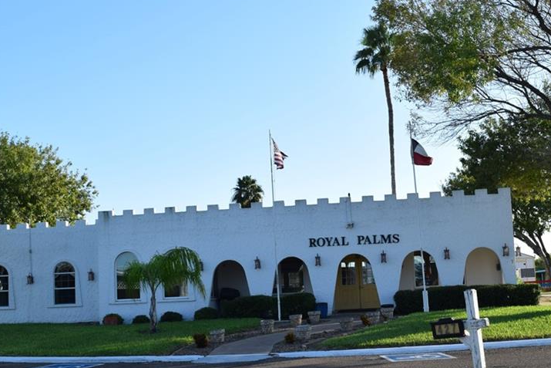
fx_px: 822
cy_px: 202
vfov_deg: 25.2
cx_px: 291
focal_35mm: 54
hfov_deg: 37.0
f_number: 9
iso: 200
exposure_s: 1/320
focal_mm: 25
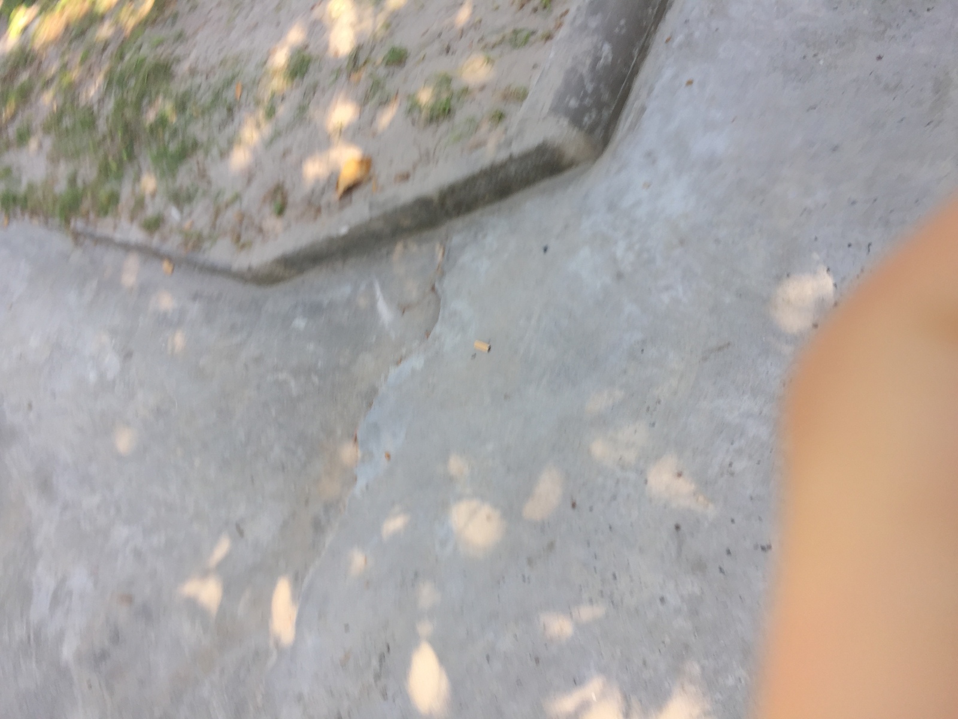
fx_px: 803
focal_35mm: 29
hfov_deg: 61.7
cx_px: 479
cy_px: 360
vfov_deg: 48.2
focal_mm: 4.15
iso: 32
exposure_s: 1/209
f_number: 2.2
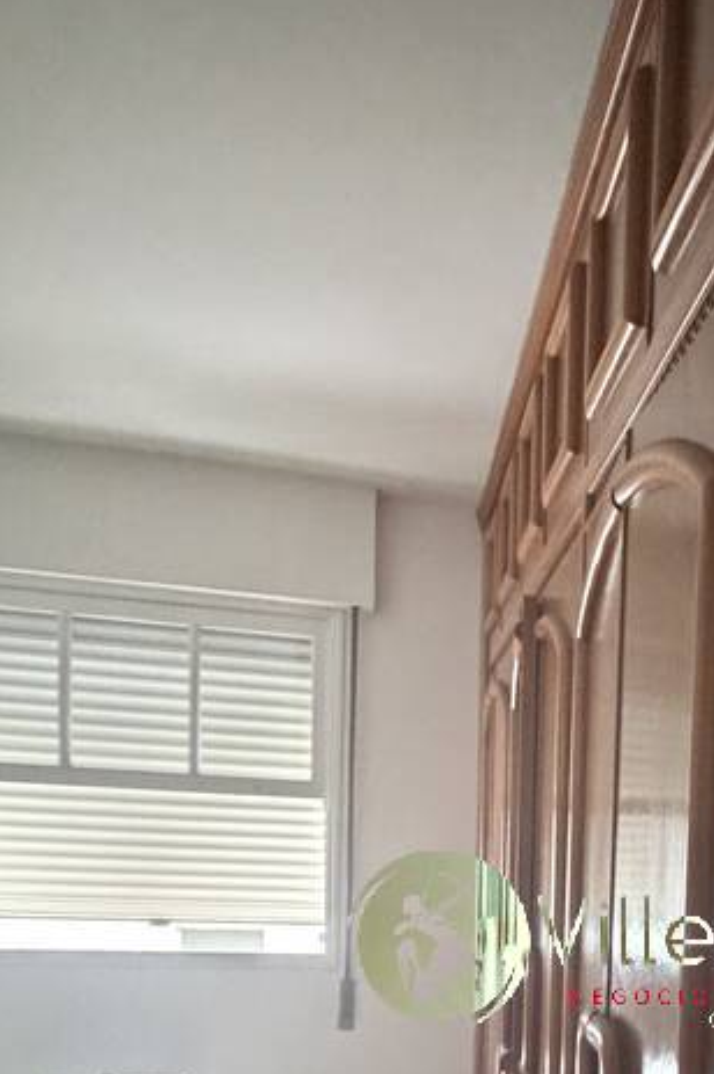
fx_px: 1013
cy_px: 944
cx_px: 672
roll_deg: -3.9
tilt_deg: -3.7
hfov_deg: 35.9
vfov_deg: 50.3
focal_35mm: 34
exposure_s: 1/40
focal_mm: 2.22
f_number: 2.2
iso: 1000
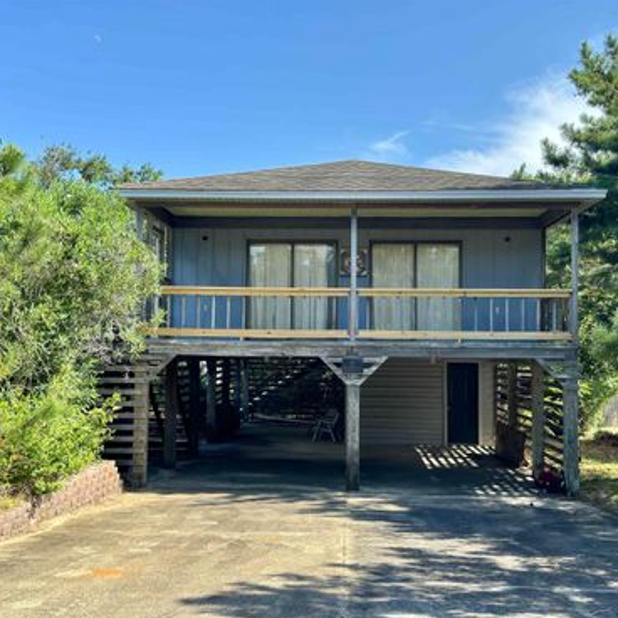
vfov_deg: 40.0
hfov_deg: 40.0
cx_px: 324
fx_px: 848
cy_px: 313
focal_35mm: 42
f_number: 1.78
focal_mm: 6.76
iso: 100
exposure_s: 1/2833
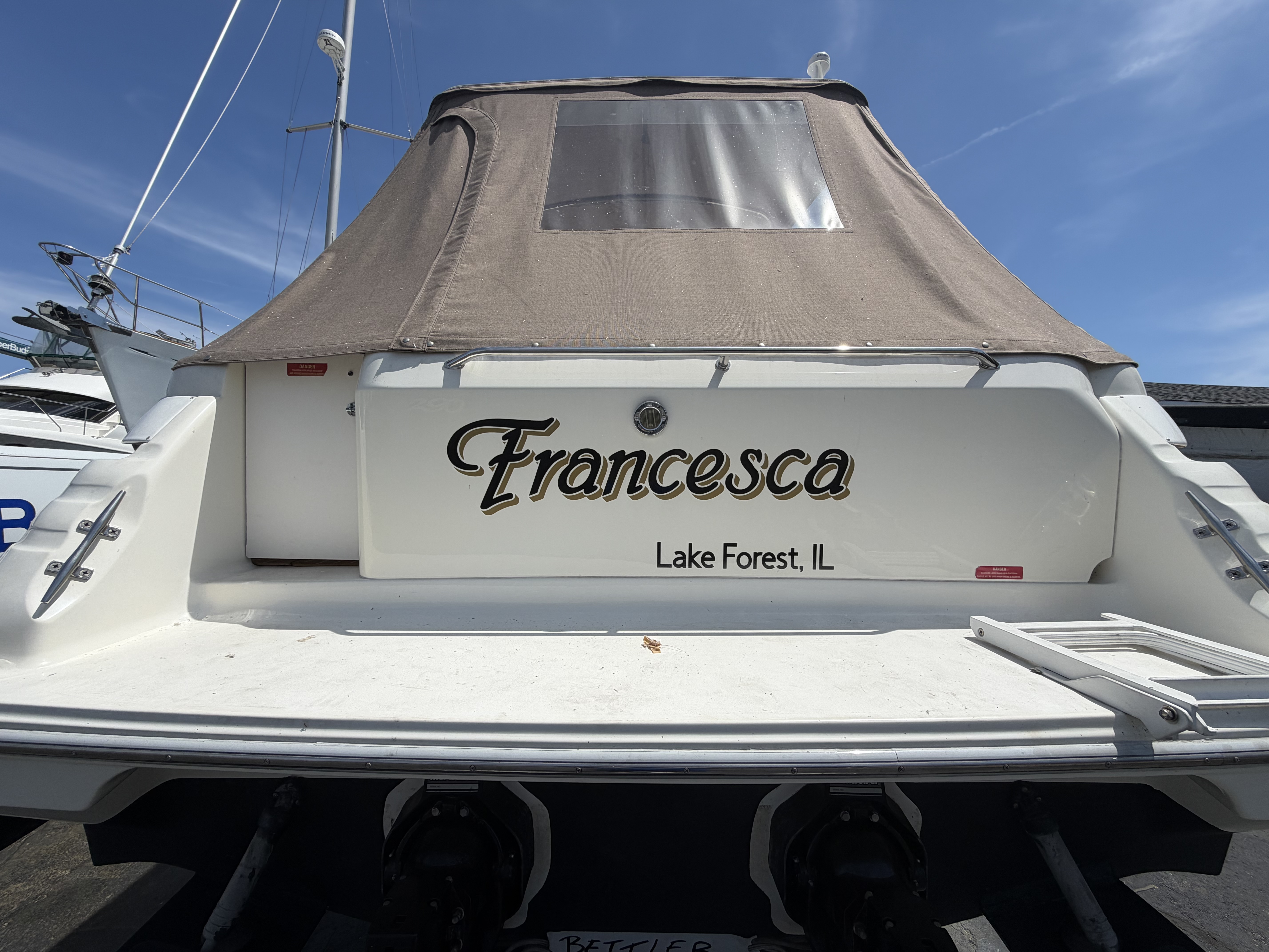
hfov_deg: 102.1
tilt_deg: +2.4
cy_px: 476
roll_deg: -0.9
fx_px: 513
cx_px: 634
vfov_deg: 85.7
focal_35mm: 14
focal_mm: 2.22
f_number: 2.2
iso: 20
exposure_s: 1/1901
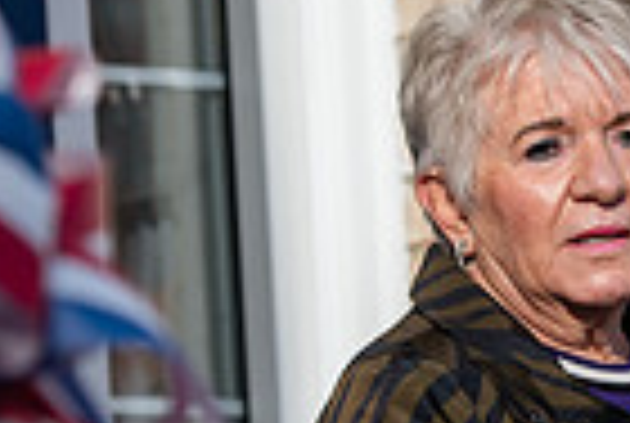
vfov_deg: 3.3
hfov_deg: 5.0
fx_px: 7243
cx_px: 742
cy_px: 263
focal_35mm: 413
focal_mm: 100
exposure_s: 1/500
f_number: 5
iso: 100
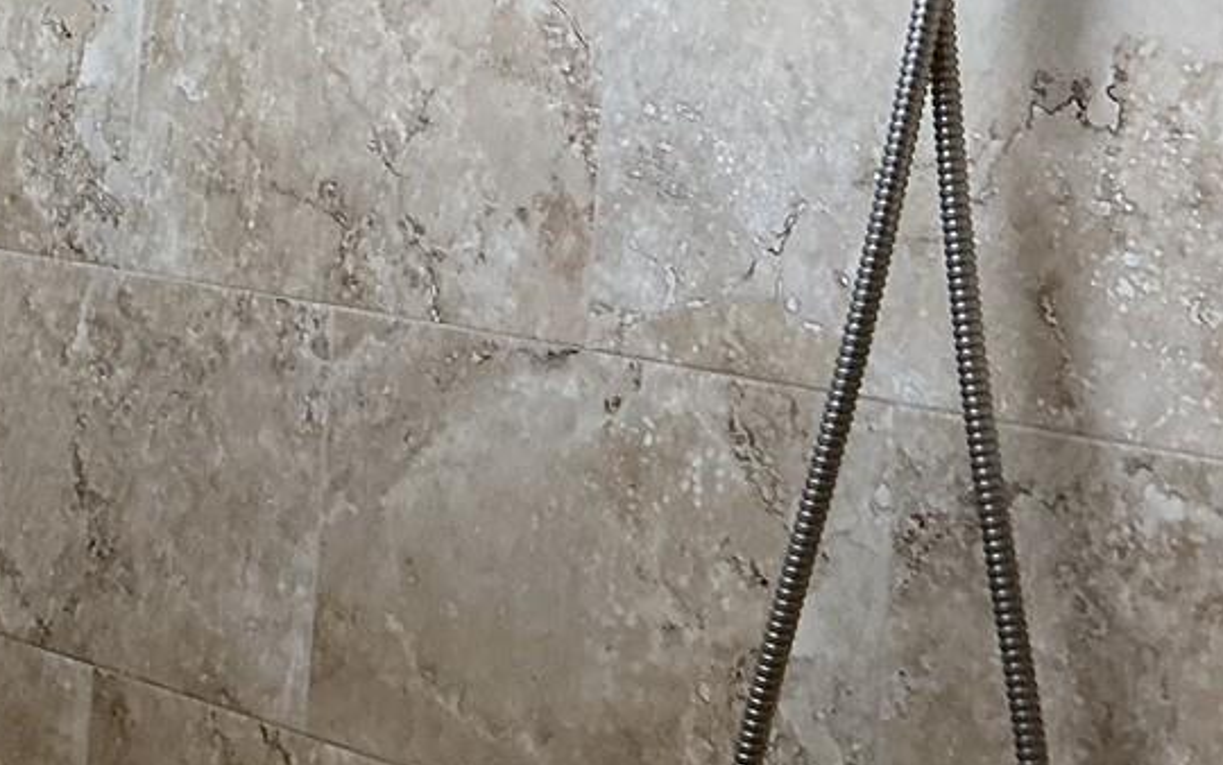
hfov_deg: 22.4
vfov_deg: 14.0
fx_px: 3034
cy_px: -149
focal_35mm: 91
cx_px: 186
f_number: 1.8
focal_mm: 3
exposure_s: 1/60
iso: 100
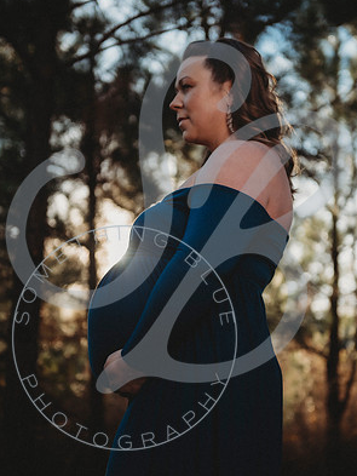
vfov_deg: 25.3
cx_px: 179
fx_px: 1058
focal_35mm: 77
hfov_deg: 19.1
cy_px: 246
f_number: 2.8
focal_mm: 70
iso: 100
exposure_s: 1/400
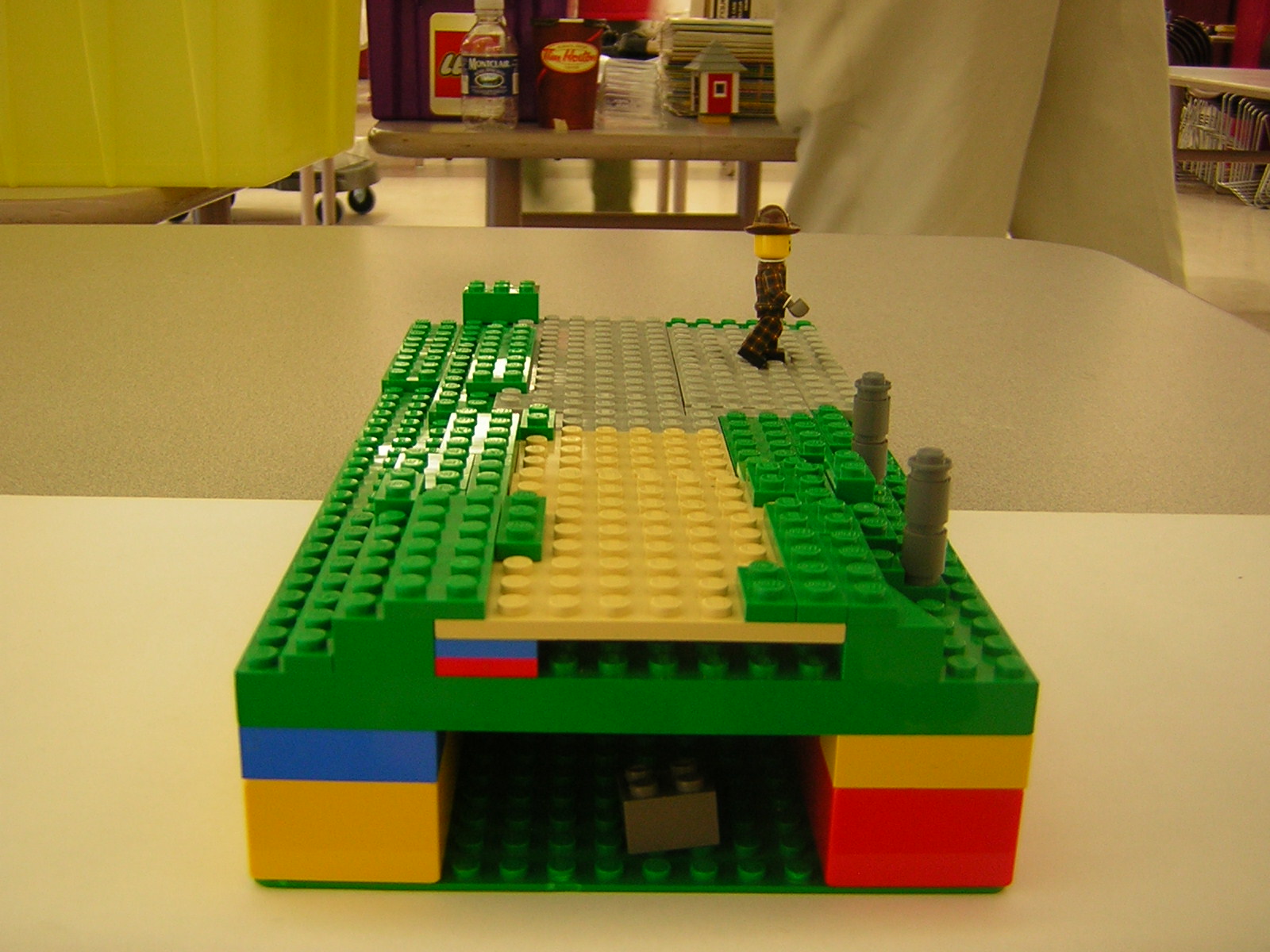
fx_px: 1468
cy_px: 476
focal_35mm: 40
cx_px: 635
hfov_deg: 46.8
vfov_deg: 36.0
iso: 50
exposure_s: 1/5.9
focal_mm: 5.2
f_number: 2.7
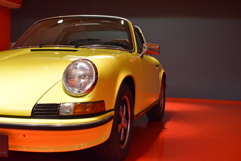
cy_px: 80
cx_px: 120
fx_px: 352
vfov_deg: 25.8
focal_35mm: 52
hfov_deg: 37.8
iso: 720
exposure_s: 1/60
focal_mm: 35
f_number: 4
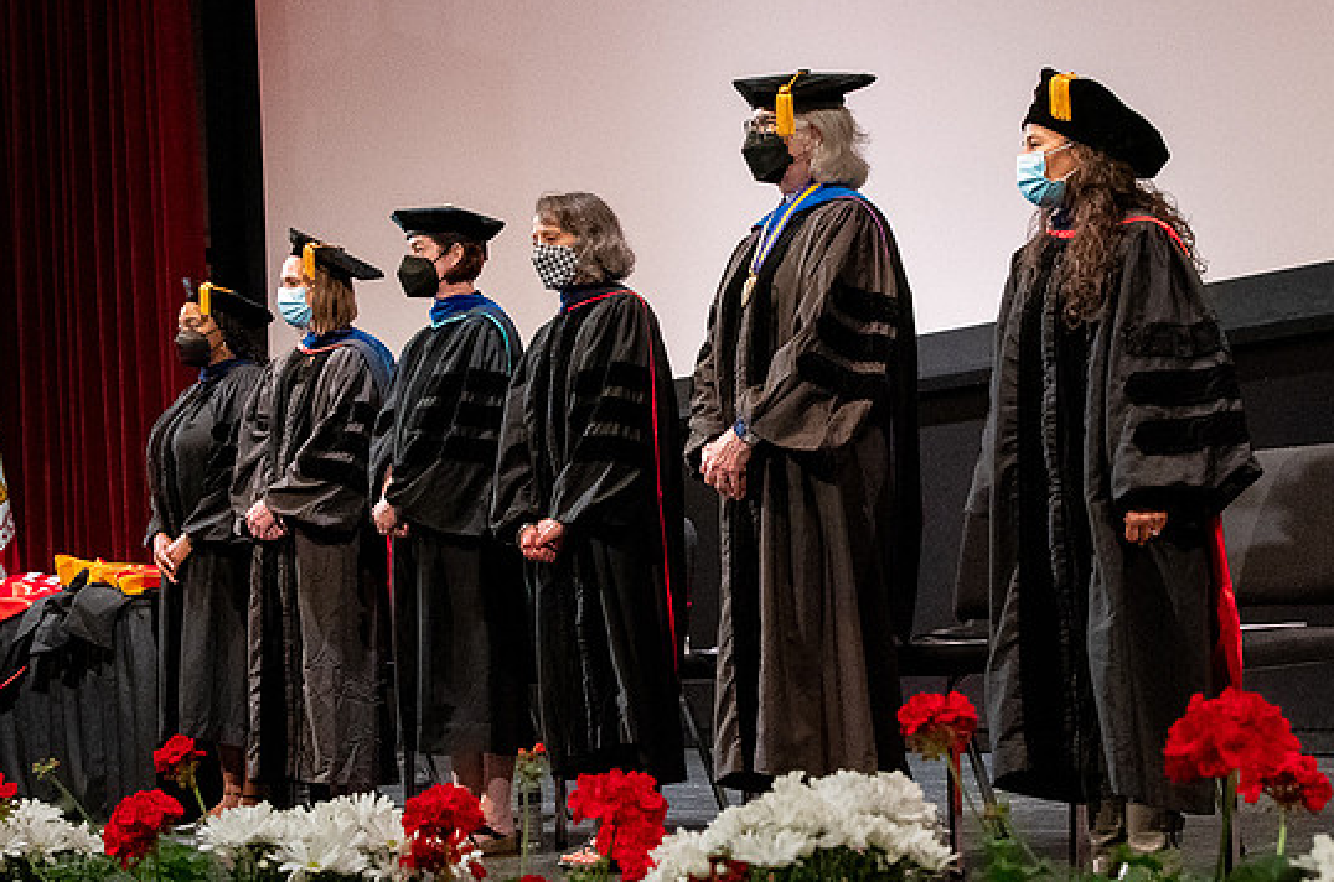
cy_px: 457
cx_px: 794
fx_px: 2551
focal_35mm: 69
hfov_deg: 29.2
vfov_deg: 19.6
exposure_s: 1/200
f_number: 4.5
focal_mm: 31
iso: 2000
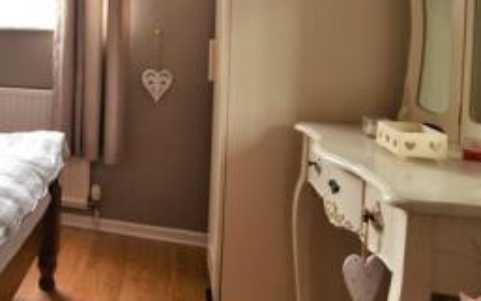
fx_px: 512
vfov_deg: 31.4
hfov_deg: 39.0
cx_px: -76
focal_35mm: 39
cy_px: 36
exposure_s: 1/60
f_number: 3.5
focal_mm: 10
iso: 500
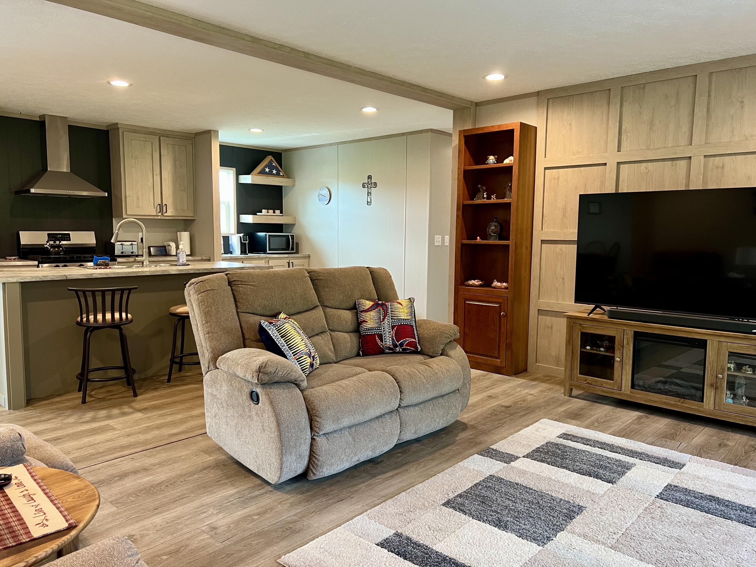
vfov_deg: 53.1
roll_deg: -0.7
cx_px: 378
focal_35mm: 26
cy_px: 284
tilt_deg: -6.5
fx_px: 568
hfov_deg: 67.3
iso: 125
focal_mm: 5.7
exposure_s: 1/60
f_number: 1.5
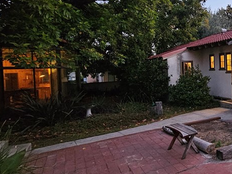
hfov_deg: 49.9
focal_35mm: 29
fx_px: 194
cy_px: 70
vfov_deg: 47.9
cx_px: 233
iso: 800
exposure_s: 1/24
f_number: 2.2
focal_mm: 2.2
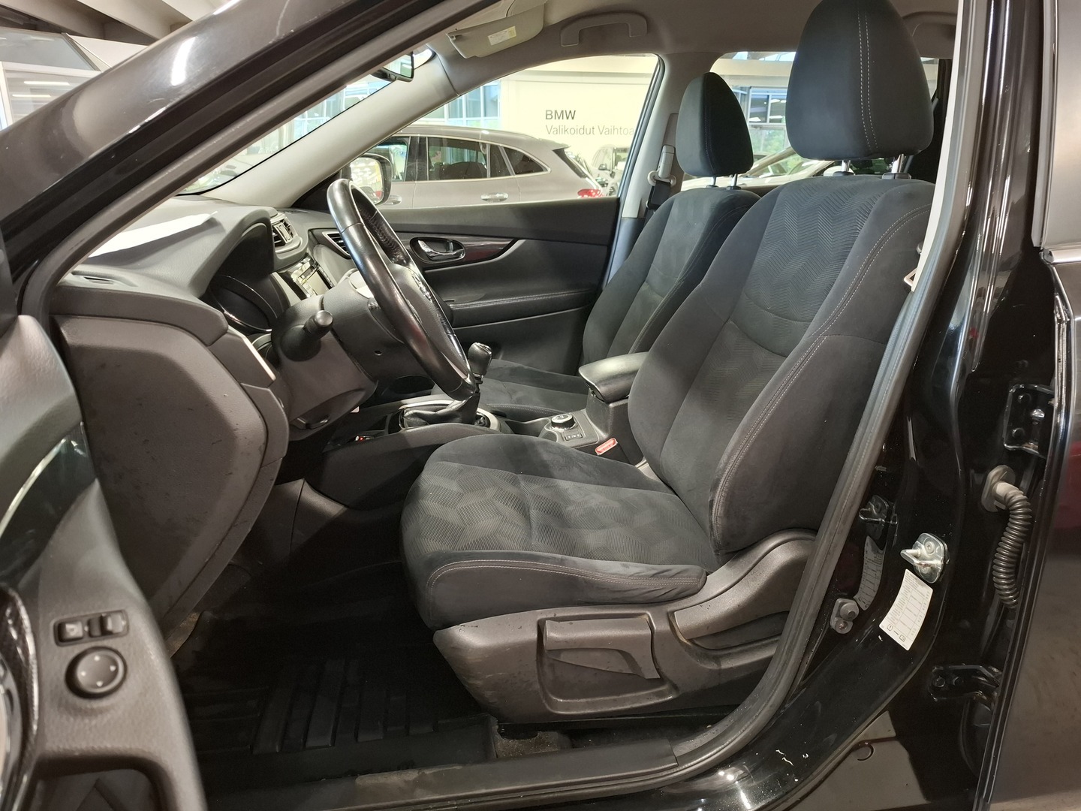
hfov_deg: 73.9
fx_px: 718
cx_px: 540
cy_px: 406
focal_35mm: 23
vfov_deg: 58.9
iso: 640
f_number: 1.8
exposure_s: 1/25
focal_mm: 5.54
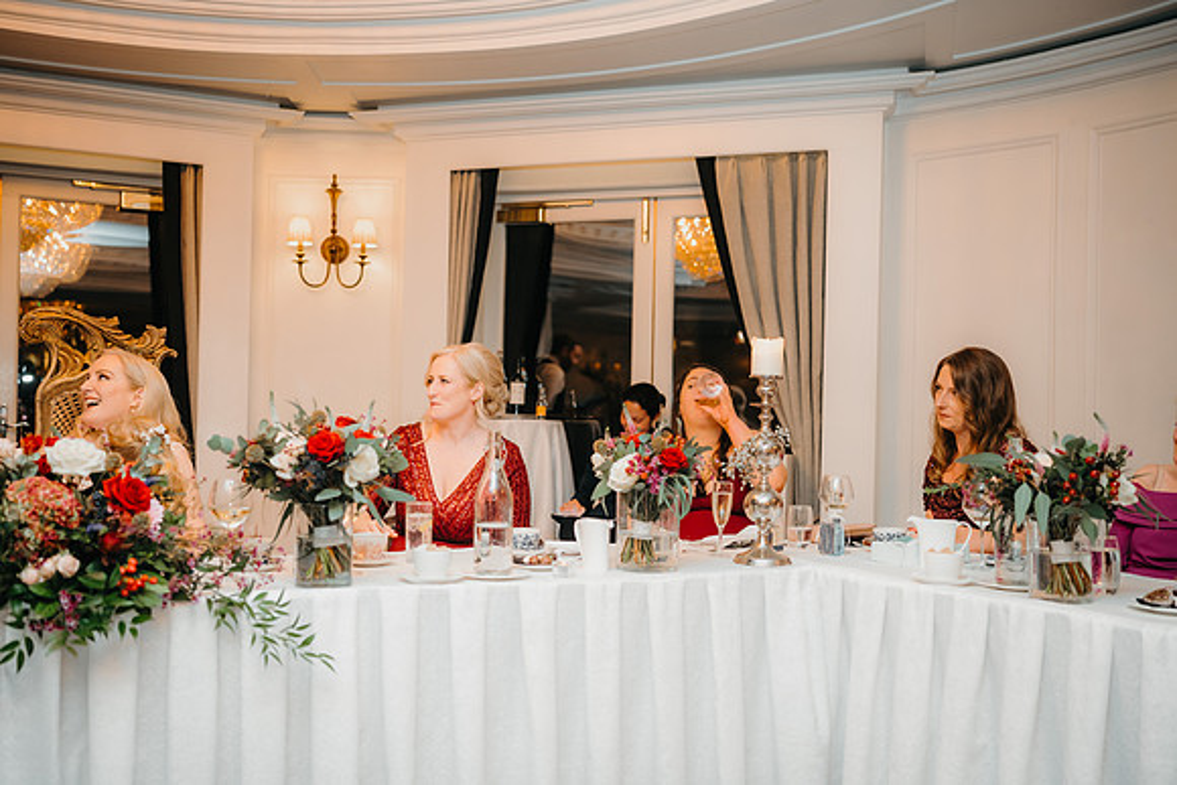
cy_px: 393
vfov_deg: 36.7
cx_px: 570
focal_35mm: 36
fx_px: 1182
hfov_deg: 52.9
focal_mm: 35
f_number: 2
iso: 800
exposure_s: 1/200
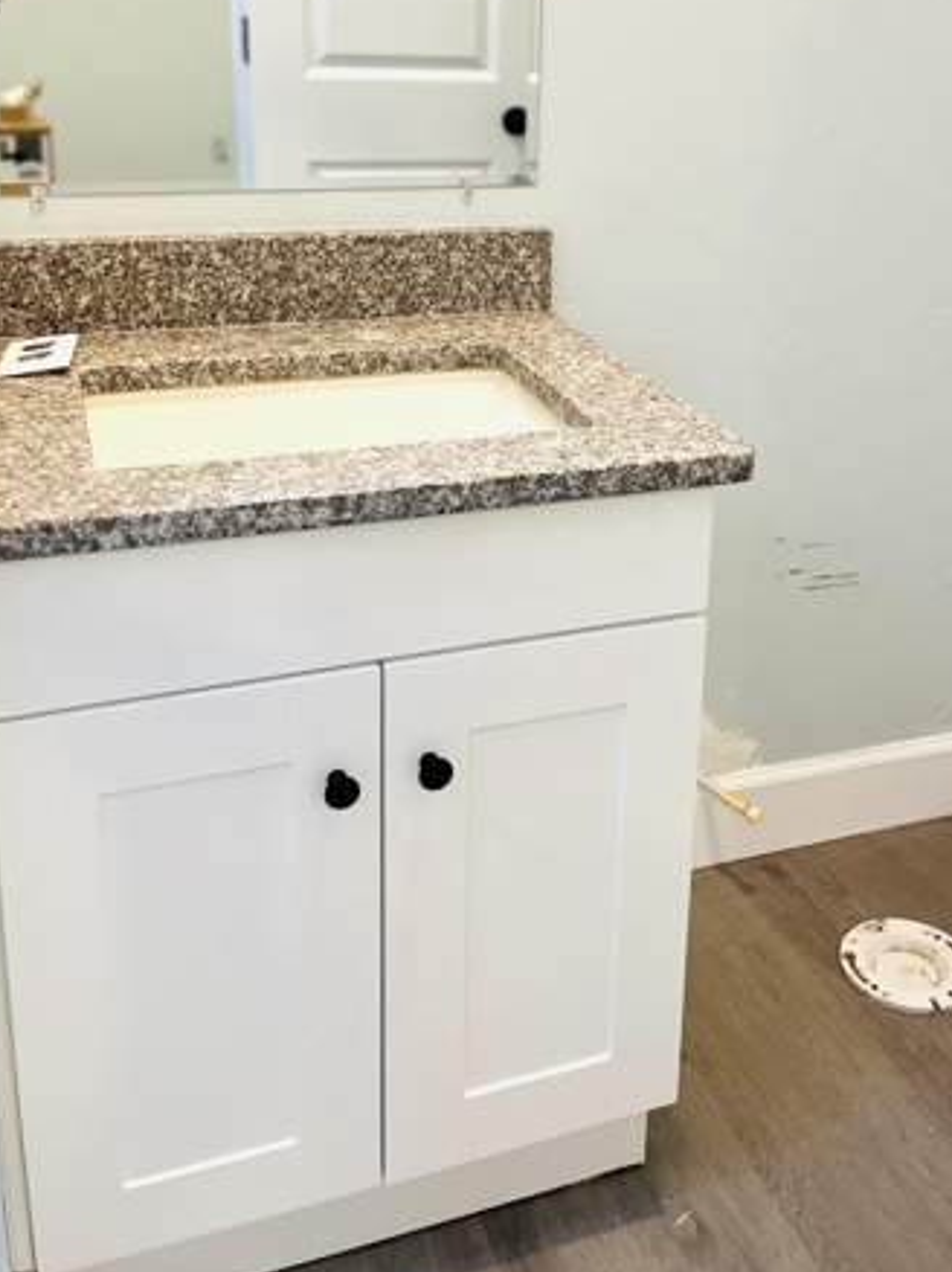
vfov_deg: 47.8
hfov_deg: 37.5
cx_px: 580
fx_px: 1395
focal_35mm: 38
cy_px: 375
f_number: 1.6
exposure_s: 1/120
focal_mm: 5.1
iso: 100
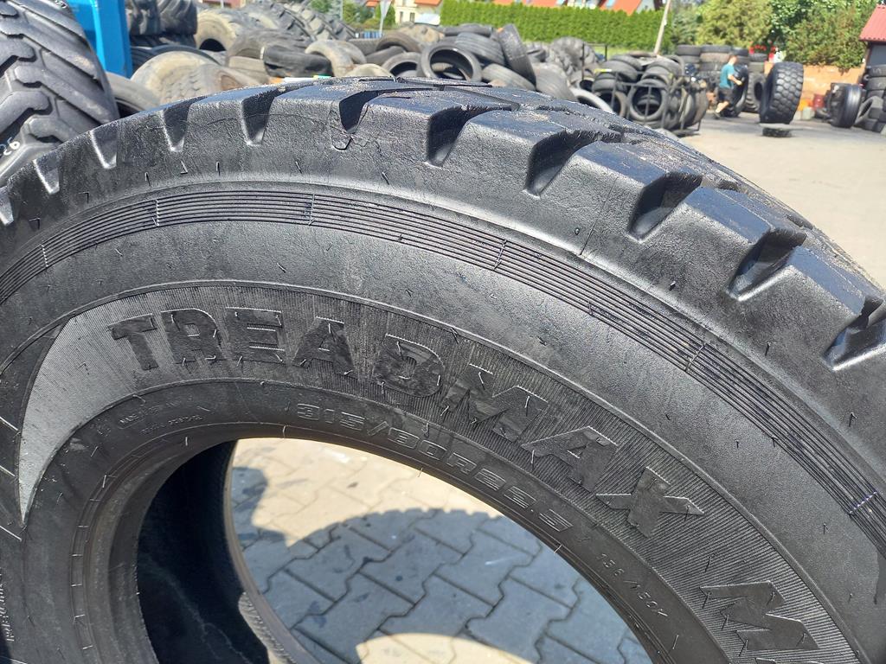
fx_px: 640
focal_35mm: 25
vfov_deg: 54.9
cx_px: 443
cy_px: 332
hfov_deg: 69.4
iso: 50
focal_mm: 4.65
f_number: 1.8
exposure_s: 1/266
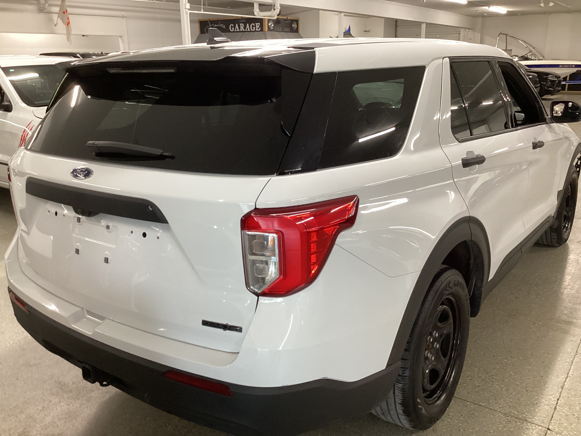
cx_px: 290
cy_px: 218
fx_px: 520
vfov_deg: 45.4
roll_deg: +0.0
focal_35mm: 31
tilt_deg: -17.3
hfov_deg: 58.4
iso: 160
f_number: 2.4
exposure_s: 1/50
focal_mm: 3.3
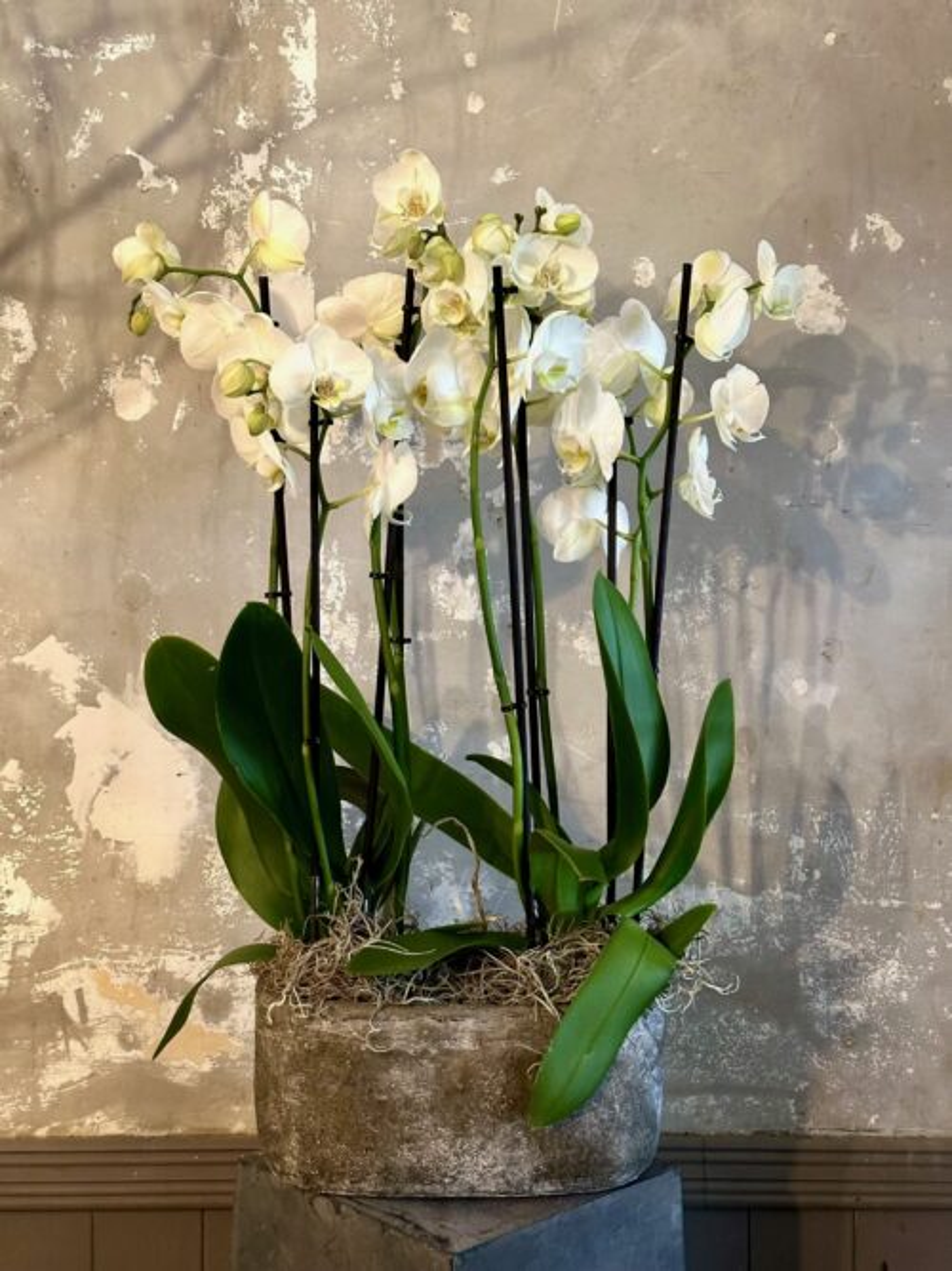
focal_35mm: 48
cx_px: 476
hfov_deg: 30.3
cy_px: 636
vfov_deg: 39.7
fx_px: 1761
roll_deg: -1.5
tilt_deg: -2.9
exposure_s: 1/33
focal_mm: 6.86
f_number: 1.78
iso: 500
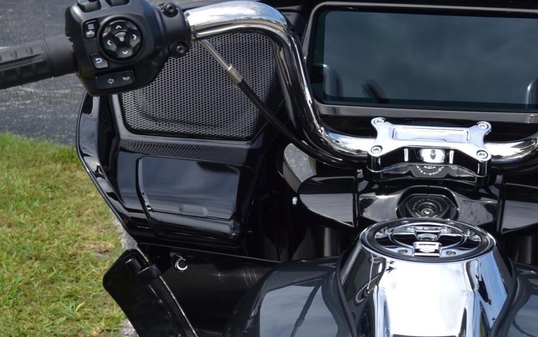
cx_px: 439
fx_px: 1261
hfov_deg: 23.7
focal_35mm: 86
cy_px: 236
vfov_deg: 15.2
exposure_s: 1/200
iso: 100
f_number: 7.1
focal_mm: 26
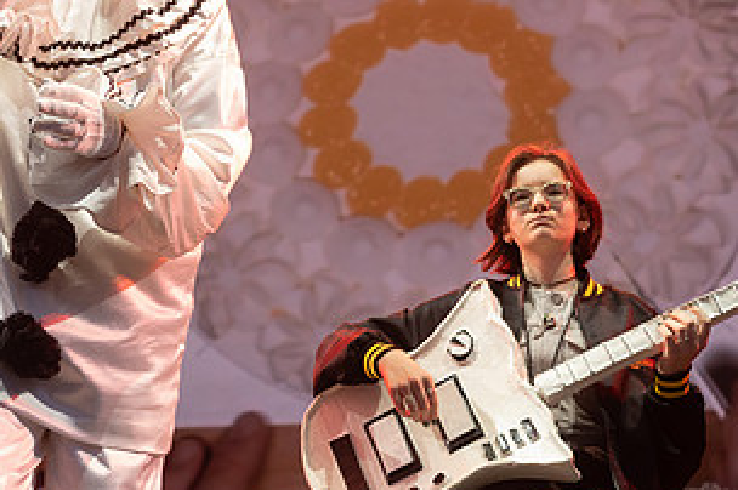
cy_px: 101
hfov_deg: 23.6
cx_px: 257
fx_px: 1761
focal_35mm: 86
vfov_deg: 15.7
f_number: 5
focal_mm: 45
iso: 640
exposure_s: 1/500
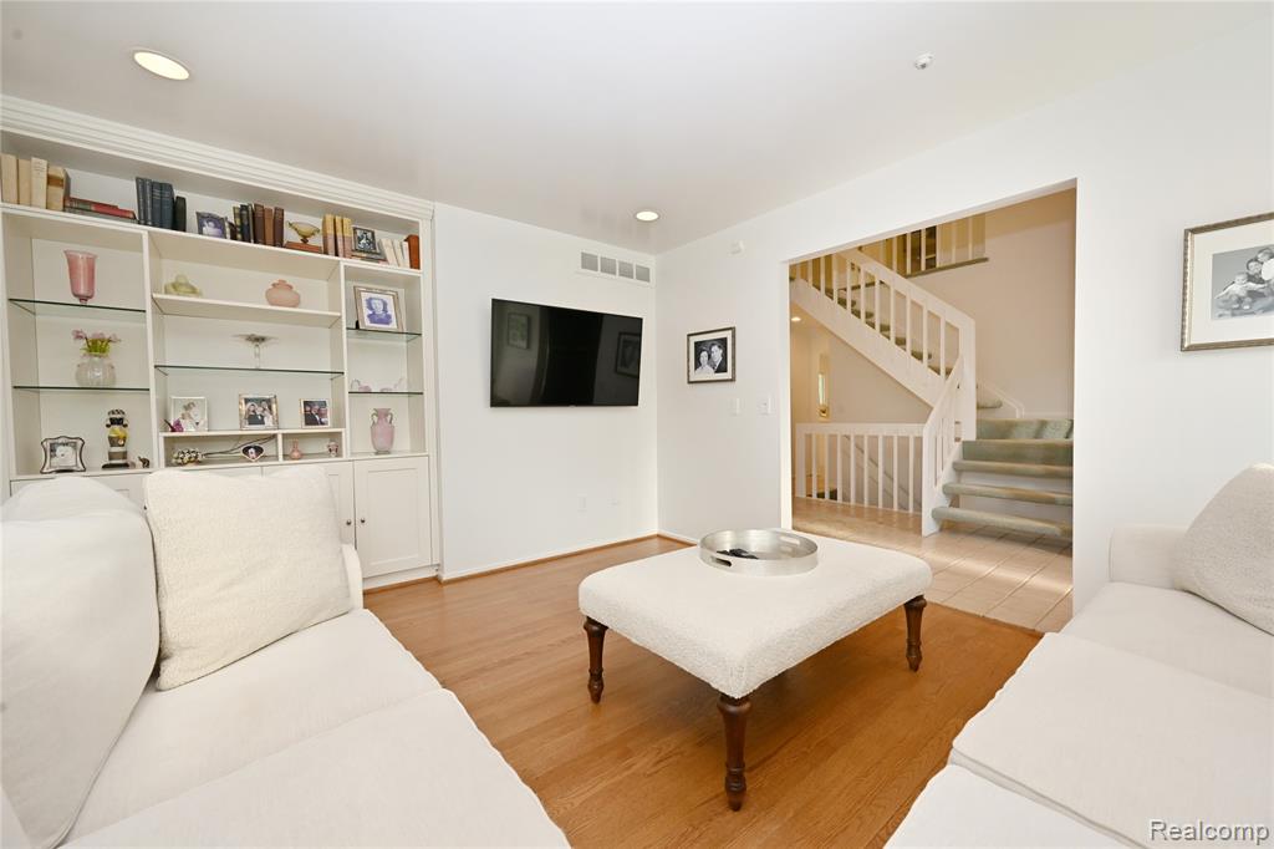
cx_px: 637
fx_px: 495
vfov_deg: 81.2
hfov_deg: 104.3
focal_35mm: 14
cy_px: 424
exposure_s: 1/60
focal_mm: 14
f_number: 9
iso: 320
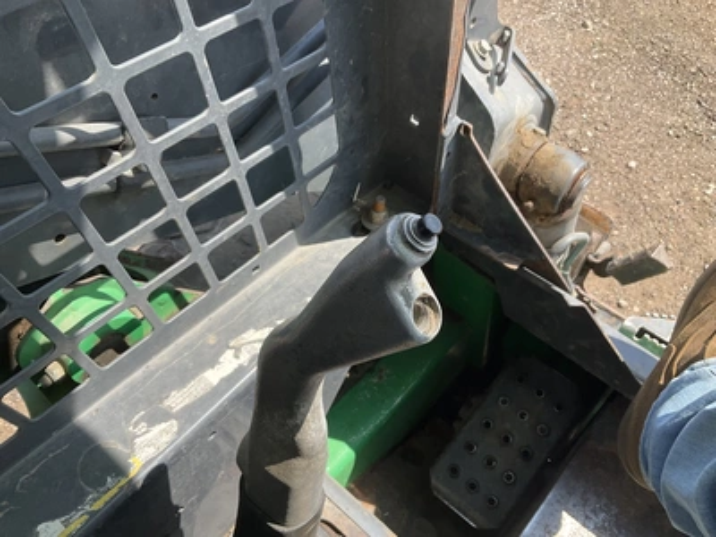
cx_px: 358
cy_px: 268
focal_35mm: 29
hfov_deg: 61.7
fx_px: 600
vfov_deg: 48.2
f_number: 1.8
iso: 25
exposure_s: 1/606
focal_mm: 3
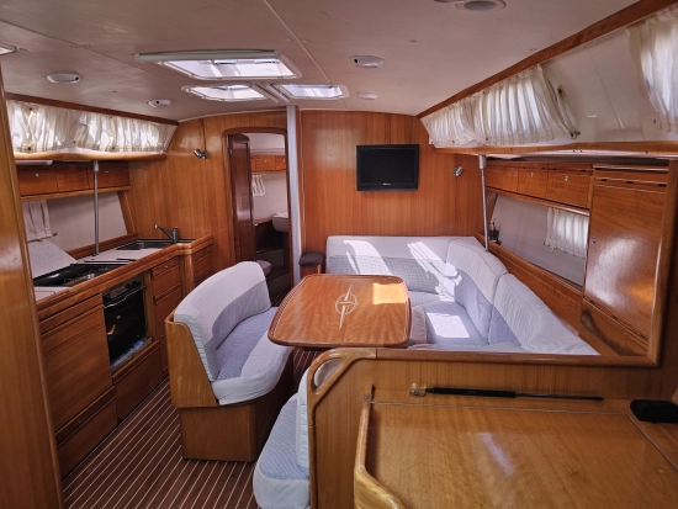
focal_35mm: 23
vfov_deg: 58.9
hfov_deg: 73.9
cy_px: 254
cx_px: 339
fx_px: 451
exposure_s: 1/120
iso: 32
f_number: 1.7
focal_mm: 6.3
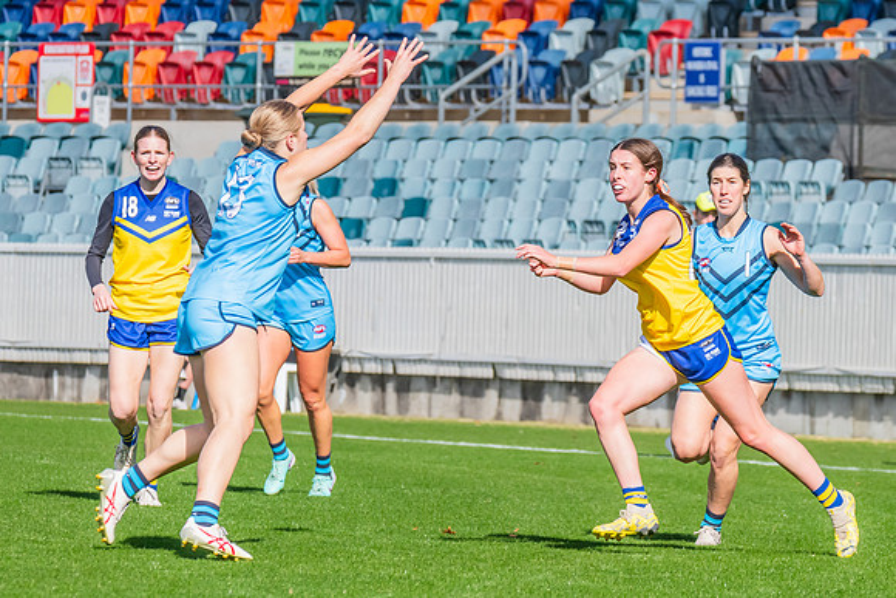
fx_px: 9922
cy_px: 314
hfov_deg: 5.2
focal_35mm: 399
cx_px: 587
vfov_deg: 3.5
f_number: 10
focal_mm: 250
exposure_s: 1/1250
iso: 800
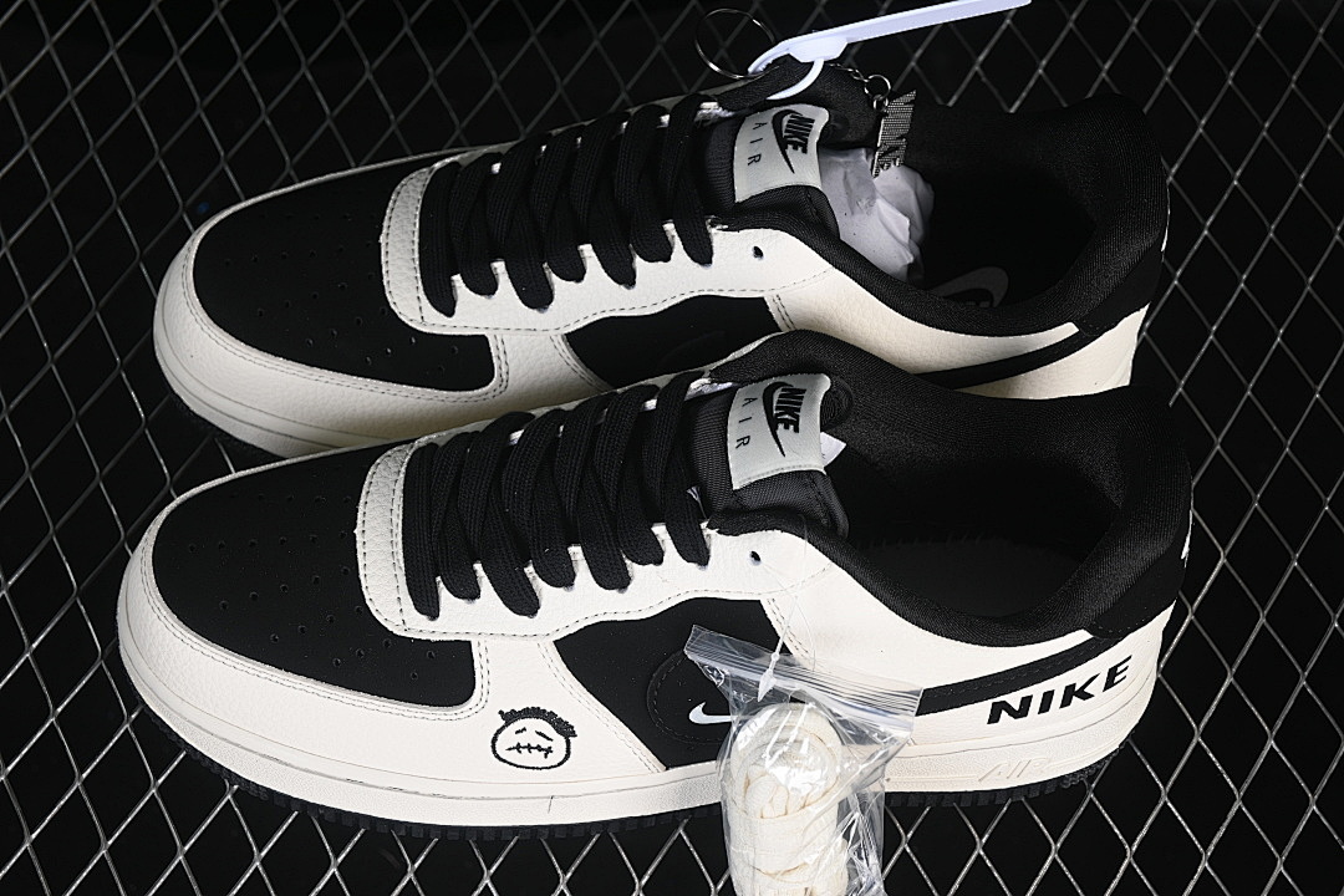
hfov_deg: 27.0
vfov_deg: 18.2
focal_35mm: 75
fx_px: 2800
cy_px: 448
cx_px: 672
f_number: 6.3
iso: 160
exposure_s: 1/60
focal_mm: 50
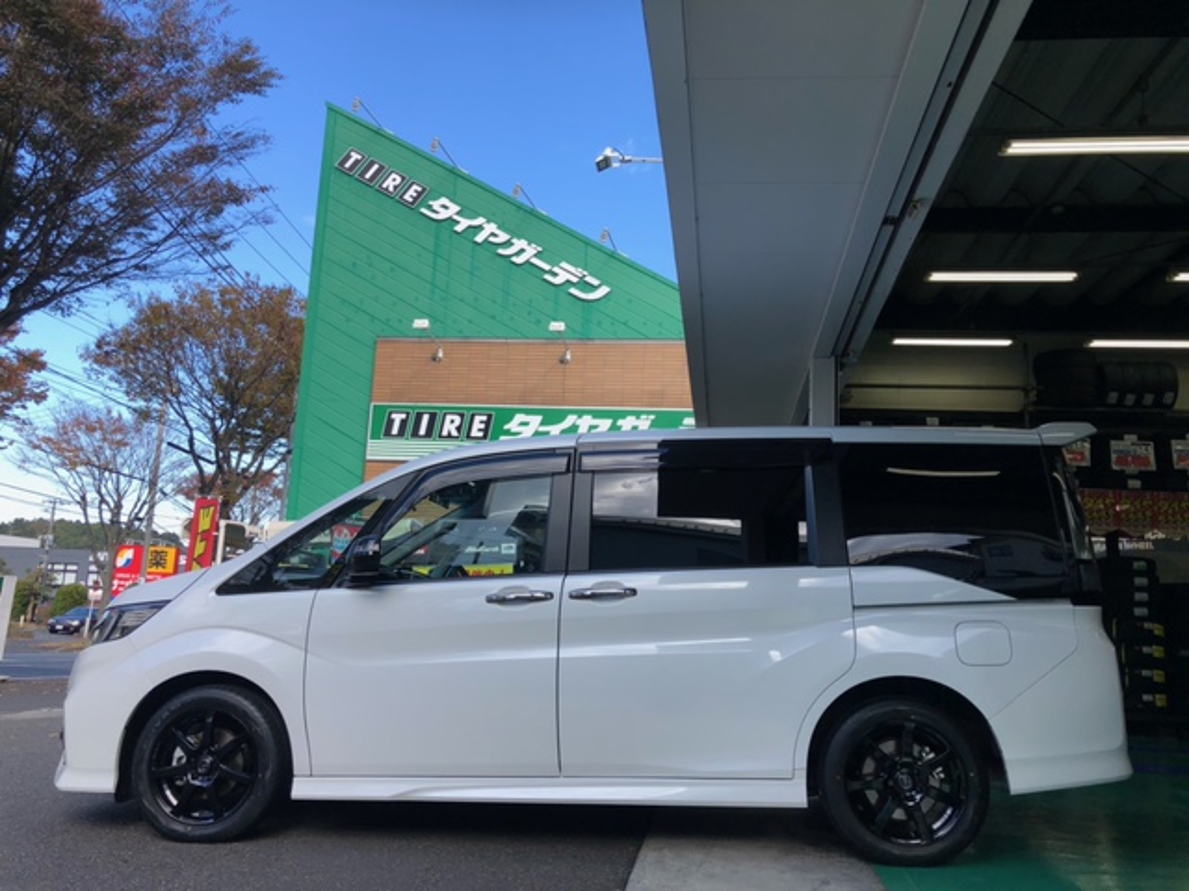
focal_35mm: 28
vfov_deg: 49.7
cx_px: 594
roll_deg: -2.3
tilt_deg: +9.7
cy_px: 446
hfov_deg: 63.4
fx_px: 962
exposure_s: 1/585
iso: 20
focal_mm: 3.99
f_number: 1.8
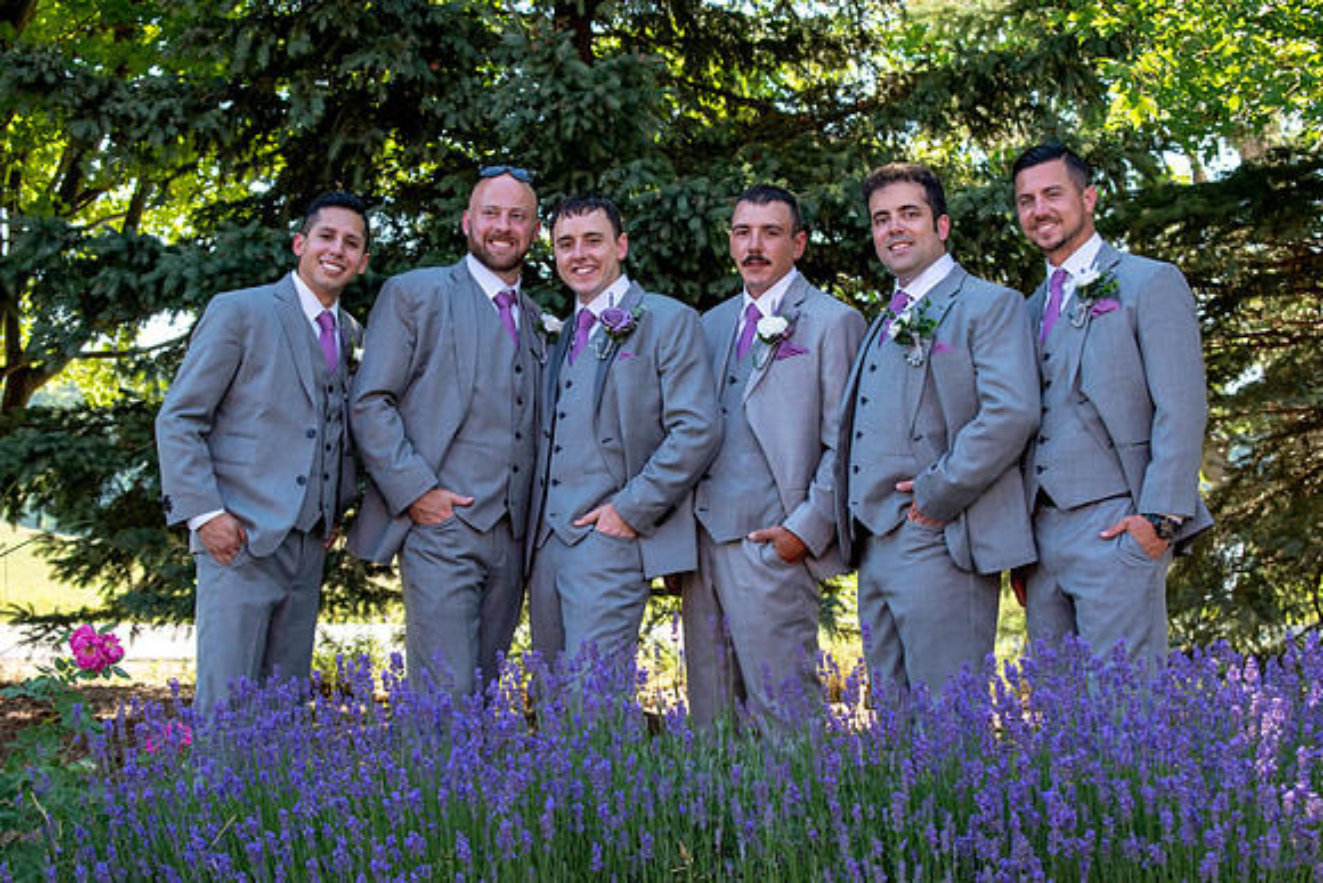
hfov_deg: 28.1
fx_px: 2646
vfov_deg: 18.9
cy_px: 442
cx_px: 662
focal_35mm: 72
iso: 400
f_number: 7.1
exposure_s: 1/200
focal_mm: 48
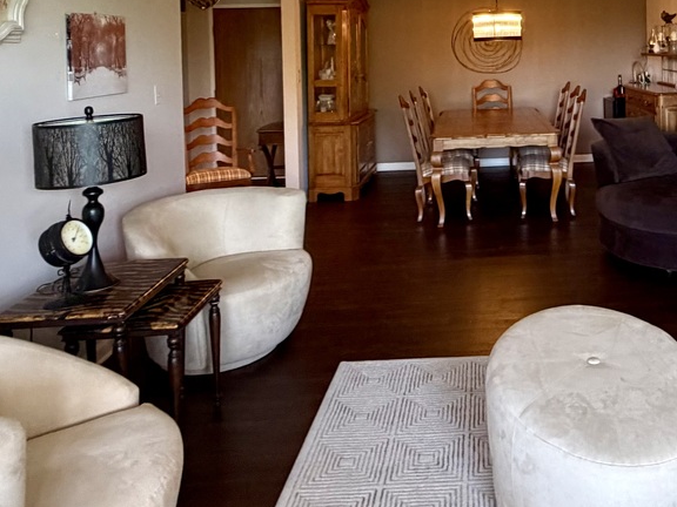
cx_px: 527
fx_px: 685
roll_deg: +1.5
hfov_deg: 50.0
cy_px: 55
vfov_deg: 38.1
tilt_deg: -2.1
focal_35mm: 35
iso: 320
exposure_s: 1/60
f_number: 2.2
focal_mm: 2.22
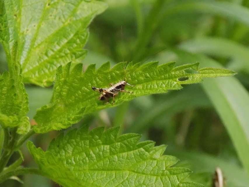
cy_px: 94
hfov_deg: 22.8
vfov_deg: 17.2
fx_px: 619
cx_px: 124
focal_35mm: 86
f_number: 4.4
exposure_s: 1/400
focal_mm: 15.3
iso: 800
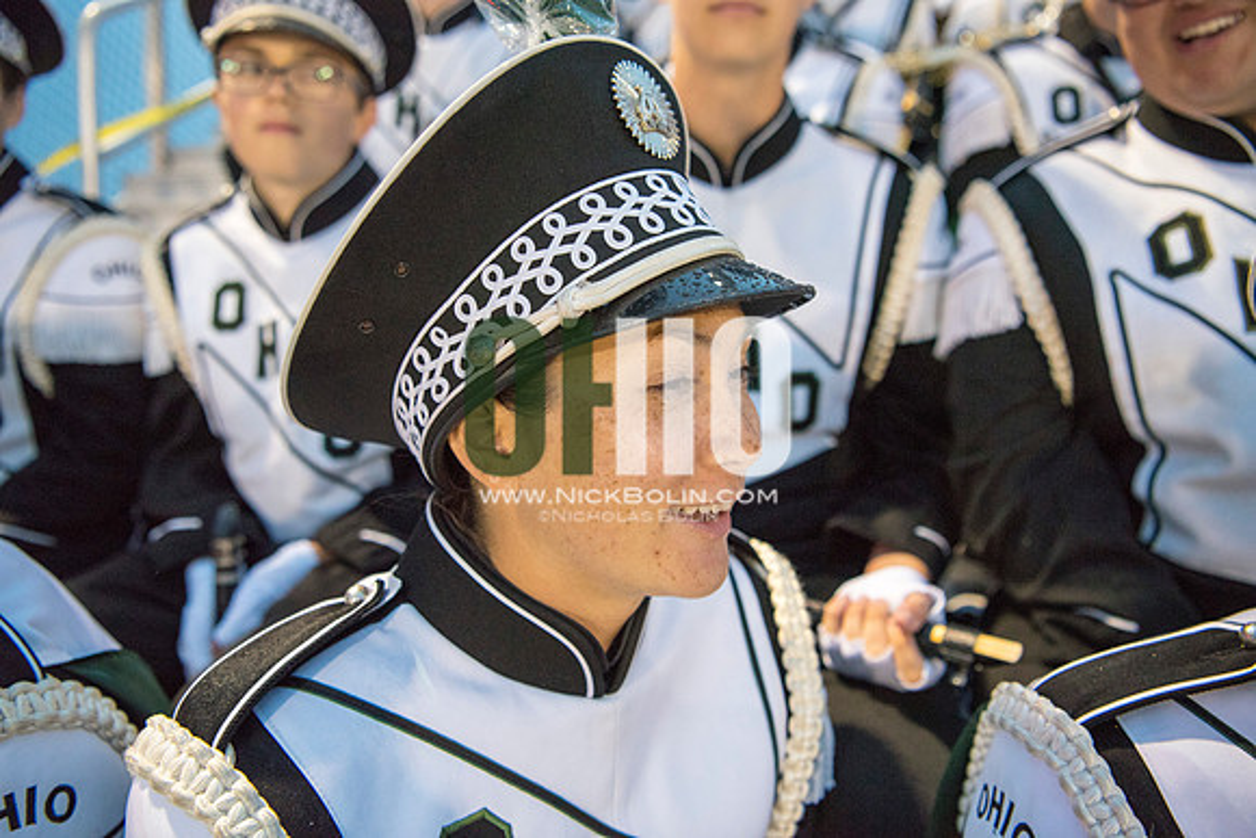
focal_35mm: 28
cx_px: 628
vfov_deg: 46.4
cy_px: 419
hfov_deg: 65.5
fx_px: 977
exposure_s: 1/320
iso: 2000
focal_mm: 28
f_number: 3.2
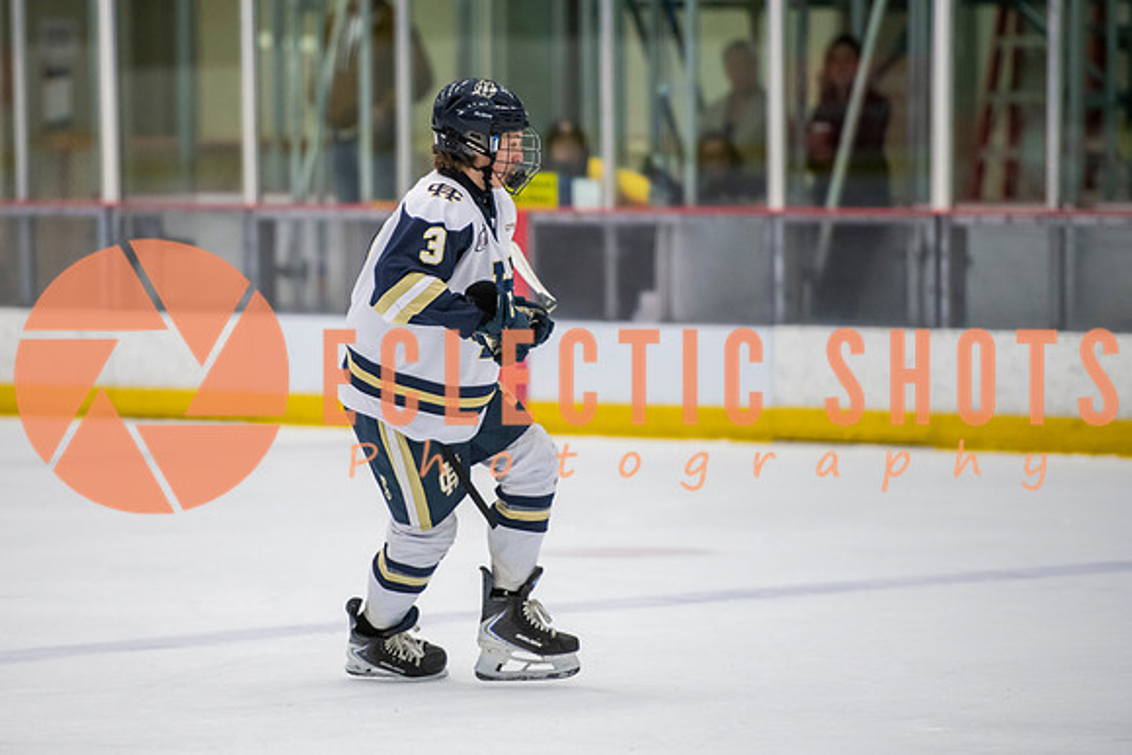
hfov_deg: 8.1
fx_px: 8004
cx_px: 460
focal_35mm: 254
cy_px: 355
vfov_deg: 5.4
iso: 2000
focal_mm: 200
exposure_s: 1/640
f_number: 3.2
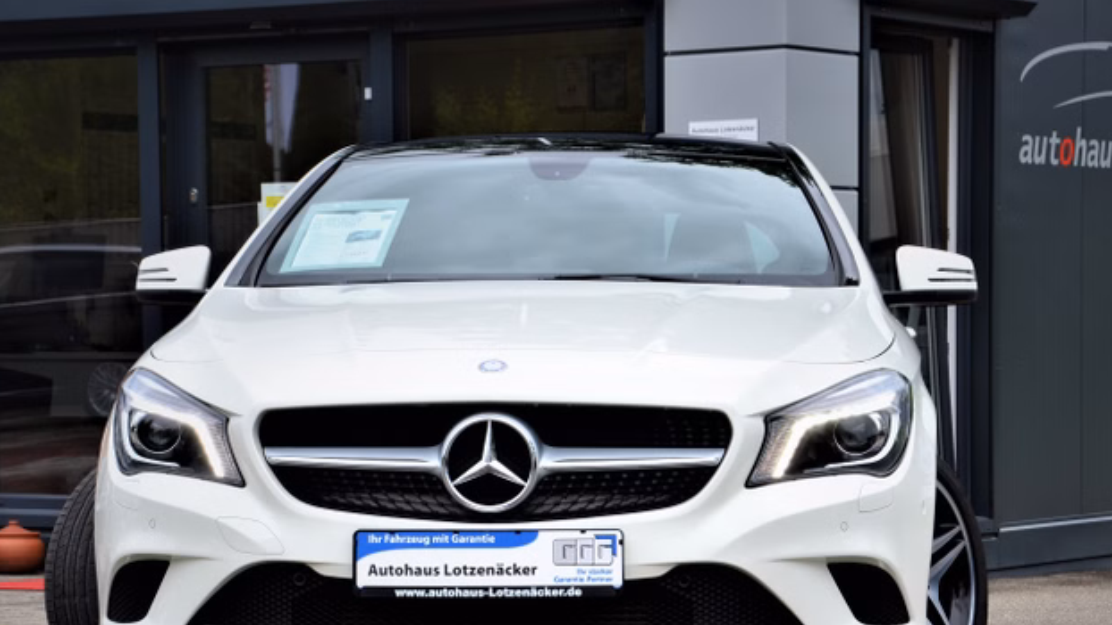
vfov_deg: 10.3
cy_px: 445
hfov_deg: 18.3
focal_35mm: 117
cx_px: 595
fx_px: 3450
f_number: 11
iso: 180
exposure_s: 1/125
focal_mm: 58
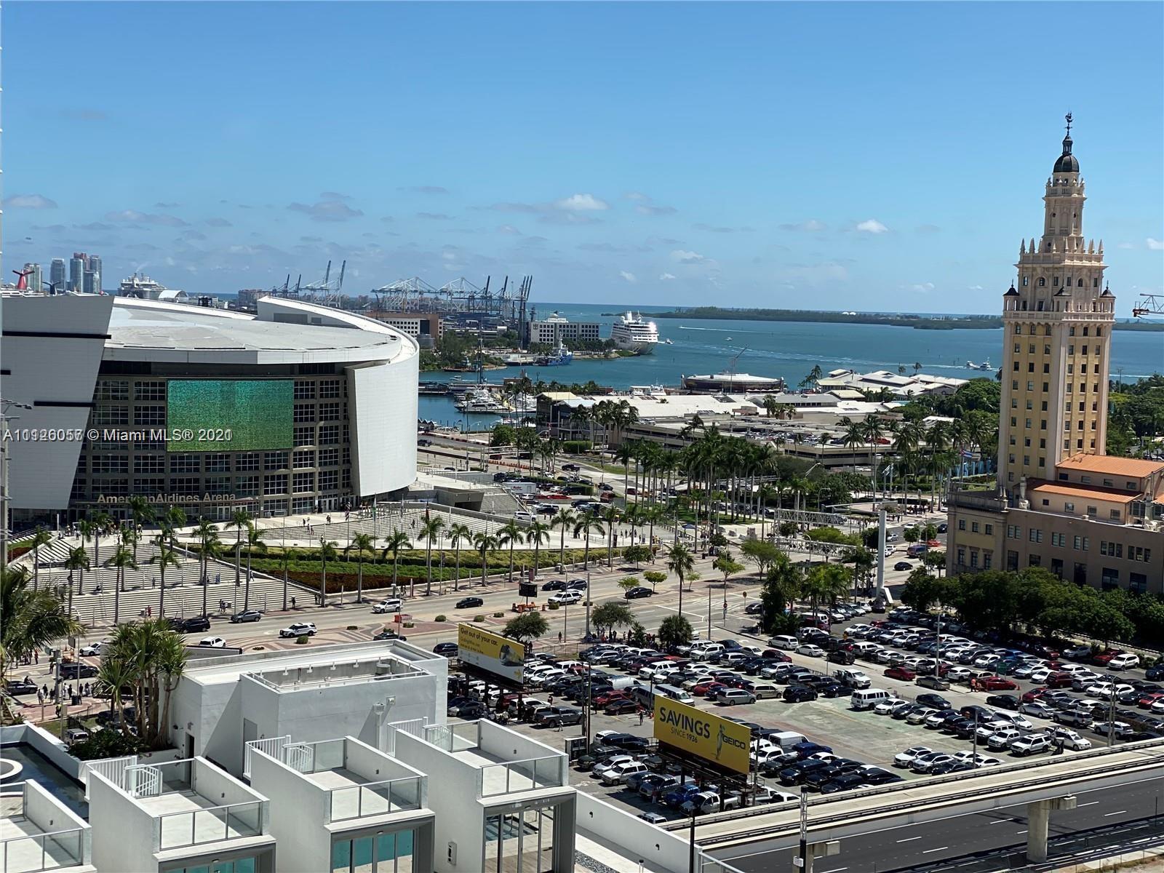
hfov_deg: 36.8
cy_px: 436
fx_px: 1749
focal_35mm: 52
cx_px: 582
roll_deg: -2.2
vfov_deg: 28.0
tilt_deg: -4.1
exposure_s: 1/2519
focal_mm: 6
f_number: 2
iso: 20
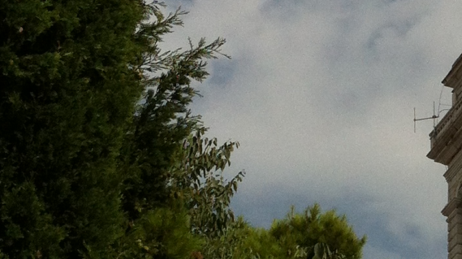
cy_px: 169
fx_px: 1702
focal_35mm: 139
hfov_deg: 14.9
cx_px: 554
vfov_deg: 8.7
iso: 80
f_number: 2.8
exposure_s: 1/3771
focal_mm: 3.85
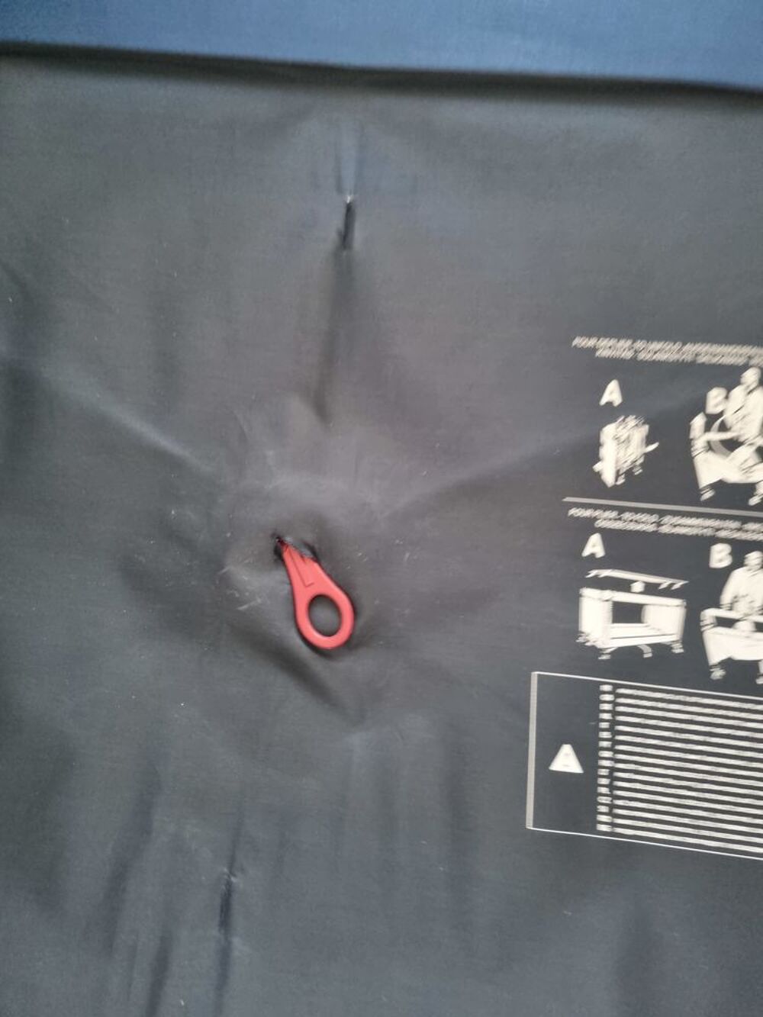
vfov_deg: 67.3
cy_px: 508
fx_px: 764
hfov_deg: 53.1
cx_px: 382
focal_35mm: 26
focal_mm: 5.4
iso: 640
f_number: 1.8
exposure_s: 1/25
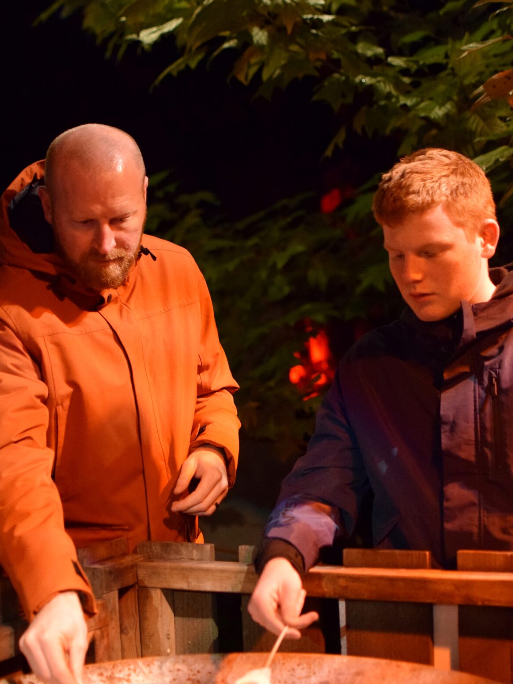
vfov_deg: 27.8
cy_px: 432
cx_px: 225
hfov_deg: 21.1
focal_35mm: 70
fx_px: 1376
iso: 3200
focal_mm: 35
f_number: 2
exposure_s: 1/400
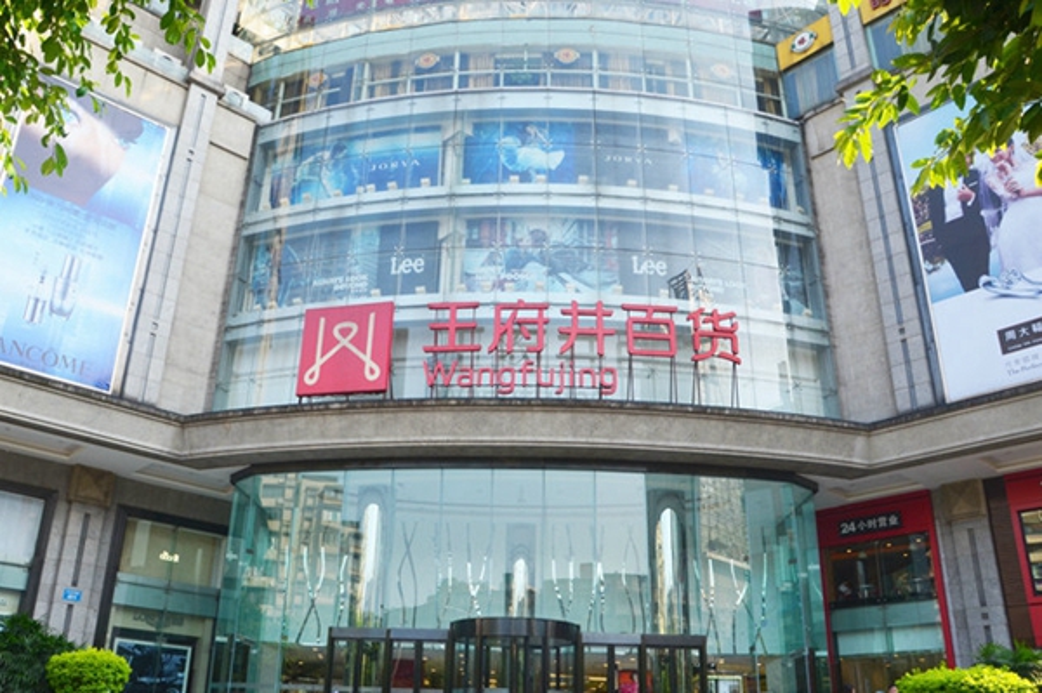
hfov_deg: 67.4
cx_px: 521
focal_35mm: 27
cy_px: 346
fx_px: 781
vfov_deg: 47.9
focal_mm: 18
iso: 200
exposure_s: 1/80
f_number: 10
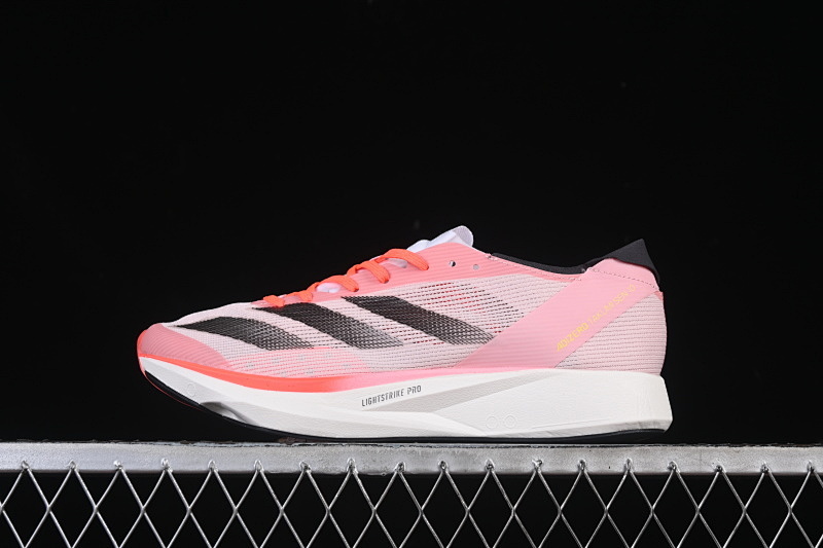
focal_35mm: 75
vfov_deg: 18.2
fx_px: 1714
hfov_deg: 27.0
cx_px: 412
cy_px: 274
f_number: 8
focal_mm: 50
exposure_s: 1/100
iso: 160
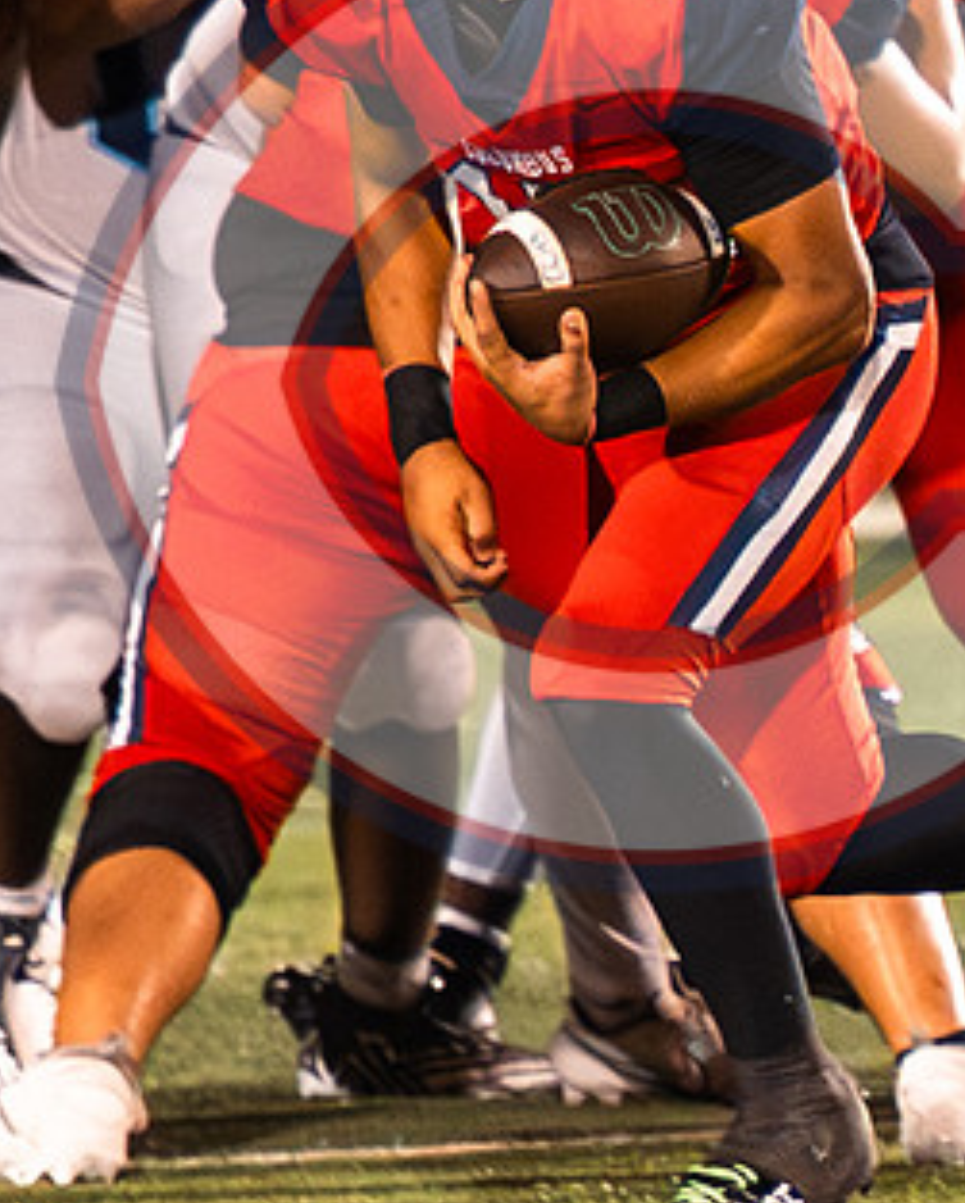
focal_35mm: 1013
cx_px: 1360
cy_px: 1093
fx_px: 36112
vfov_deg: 1.9
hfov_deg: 1.5
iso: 11400
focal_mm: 125
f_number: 2.8
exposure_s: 1/1600
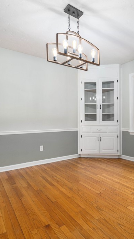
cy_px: 122
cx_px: 86
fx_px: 145
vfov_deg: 78.7
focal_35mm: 23
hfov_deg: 48.9
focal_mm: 14
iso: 200
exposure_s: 1/60
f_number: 8
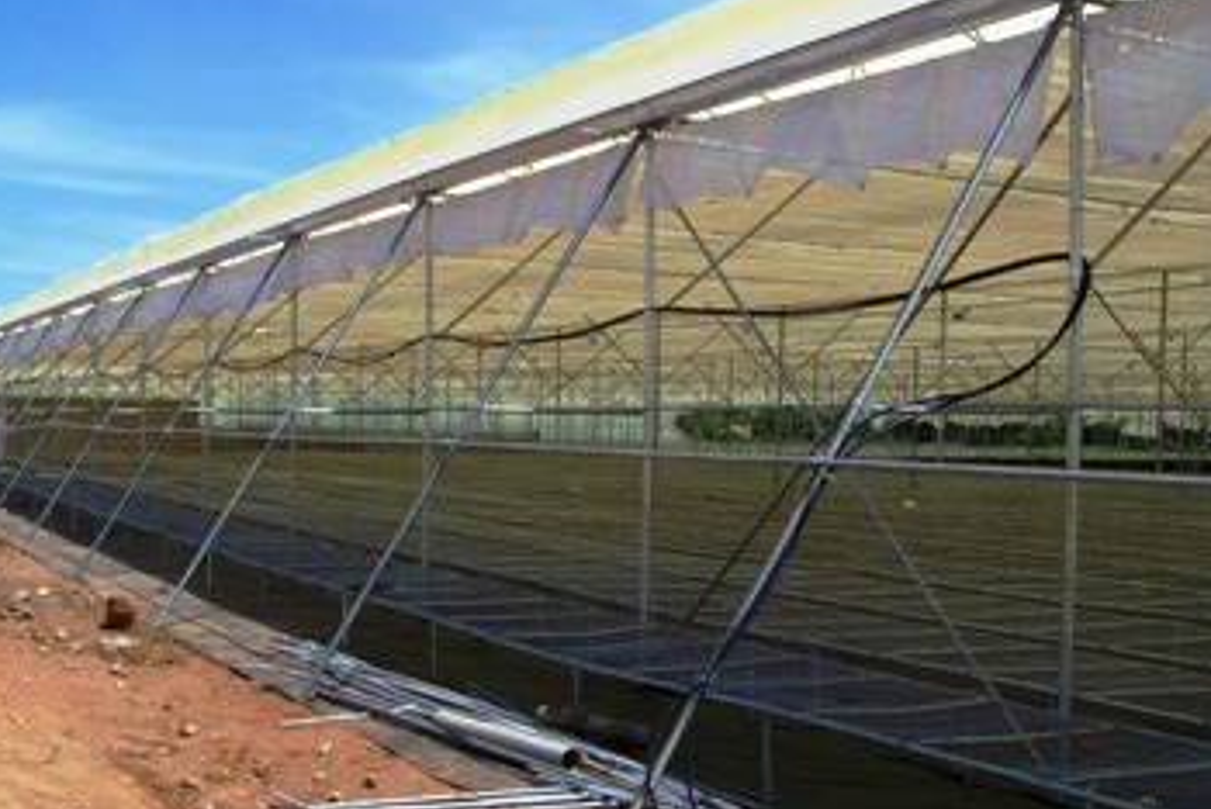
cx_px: 559
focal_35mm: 45
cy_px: 420
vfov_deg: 29.9
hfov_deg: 43.5
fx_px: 1515
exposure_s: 1/800
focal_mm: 6.3
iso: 64
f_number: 4
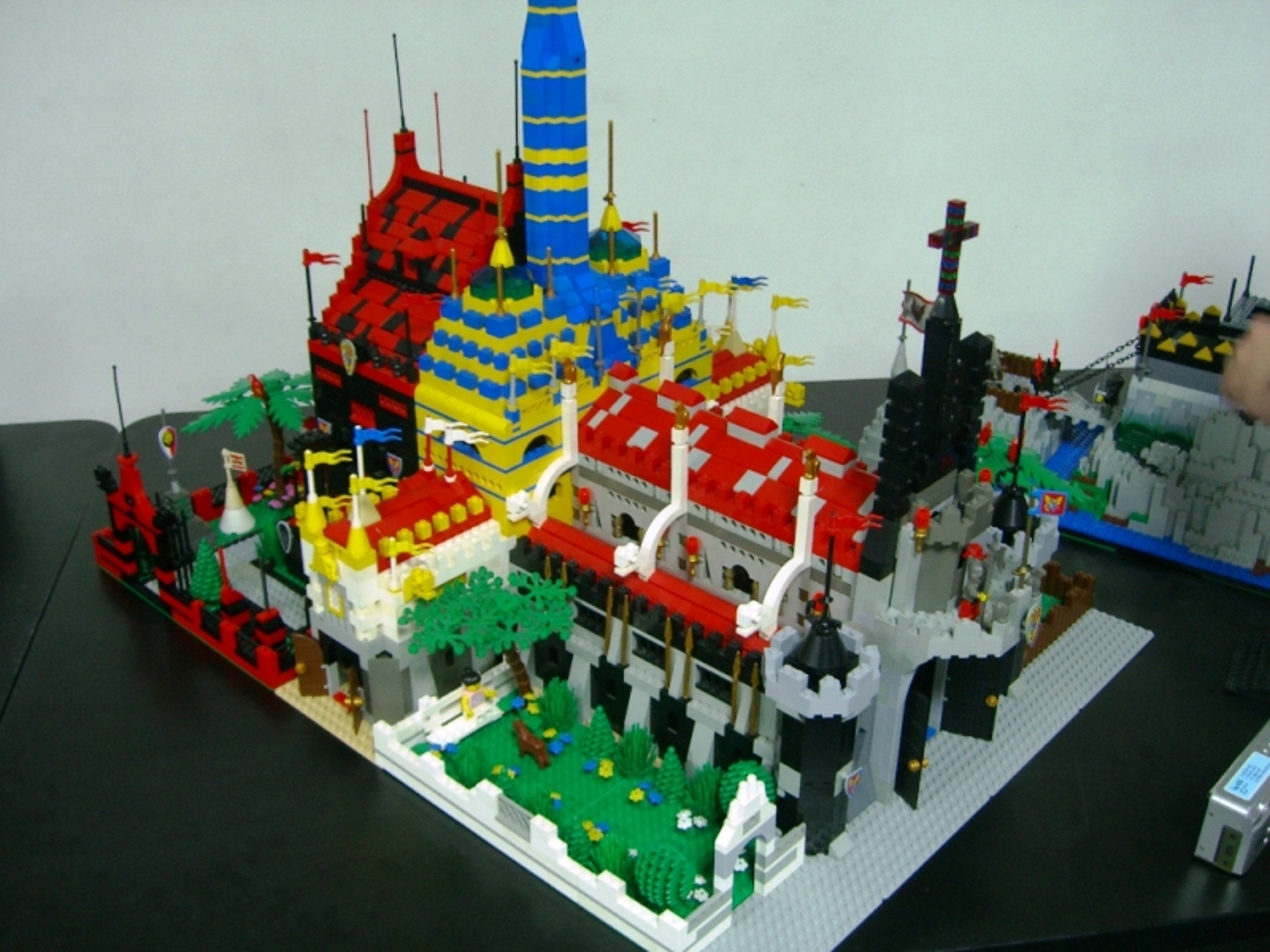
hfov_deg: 49.0
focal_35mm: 38
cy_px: 476
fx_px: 1394
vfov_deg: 37.7
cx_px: 635
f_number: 2.8
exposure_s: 1/8
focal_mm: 7.9
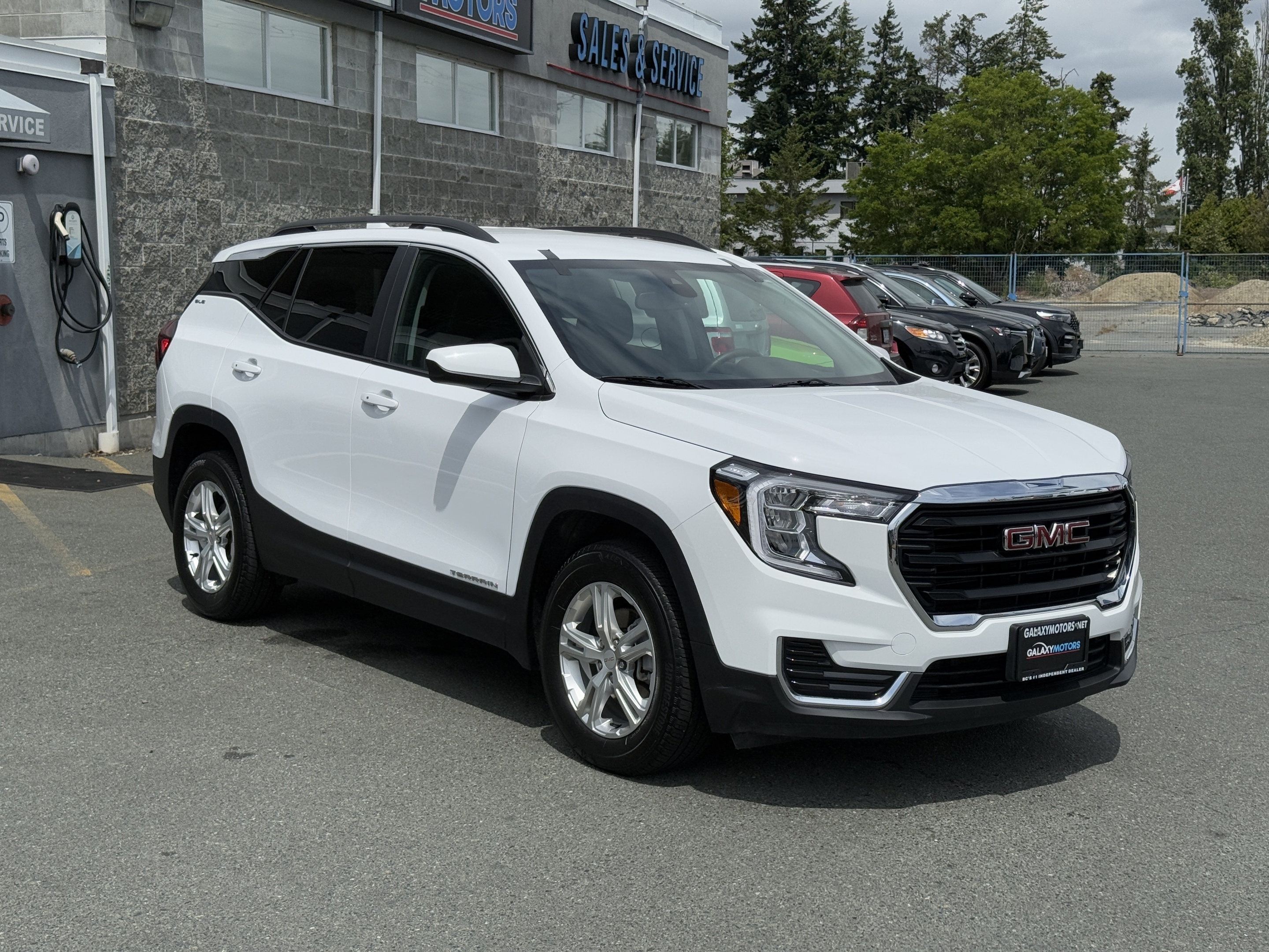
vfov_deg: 30.3
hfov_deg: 39.7
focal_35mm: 48
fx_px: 1760
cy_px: 476
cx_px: 634
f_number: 1.78
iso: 64
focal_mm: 6.76
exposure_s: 1/11364
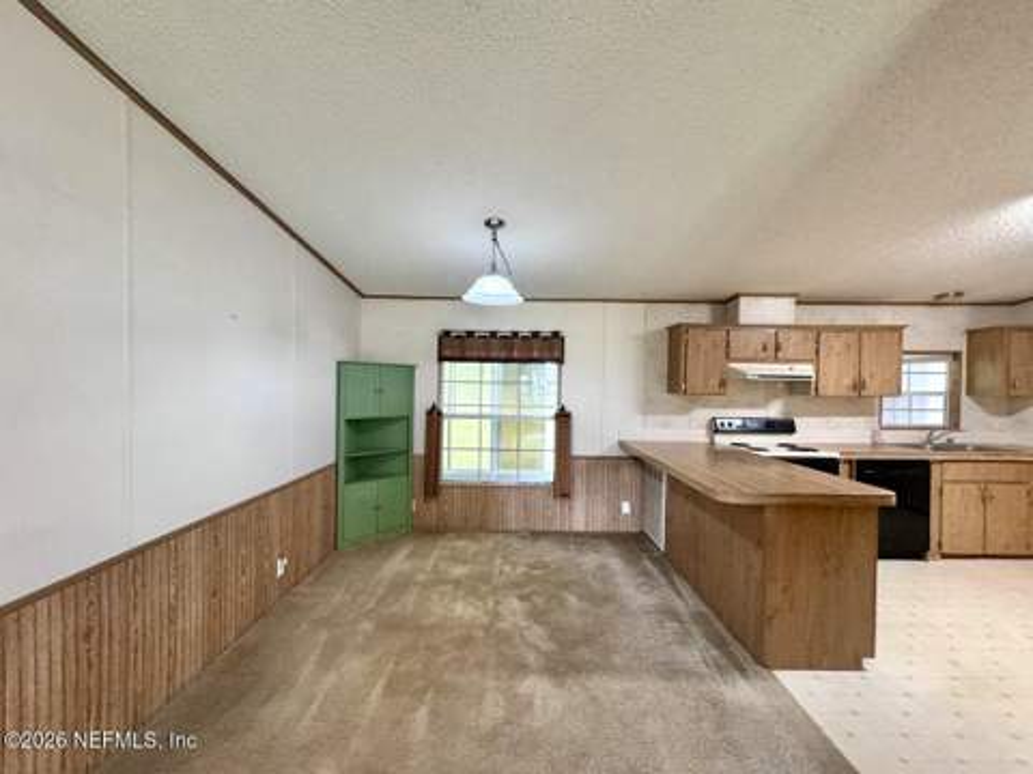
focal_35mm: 14
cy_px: 387
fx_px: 418
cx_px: 516
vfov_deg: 85.7
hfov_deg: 102.1
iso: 500
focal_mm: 2.22
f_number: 2.2
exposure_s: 1/60
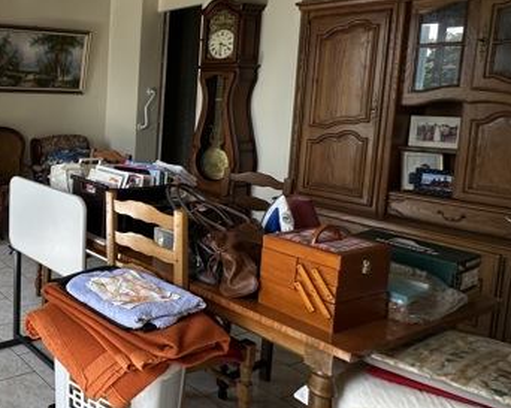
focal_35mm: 32
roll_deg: -0.7
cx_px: -58
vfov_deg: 44.9
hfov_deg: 42.8
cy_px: 129
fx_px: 484
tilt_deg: -4.8
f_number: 2.2
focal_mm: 2.22
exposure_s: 1/99
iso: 40
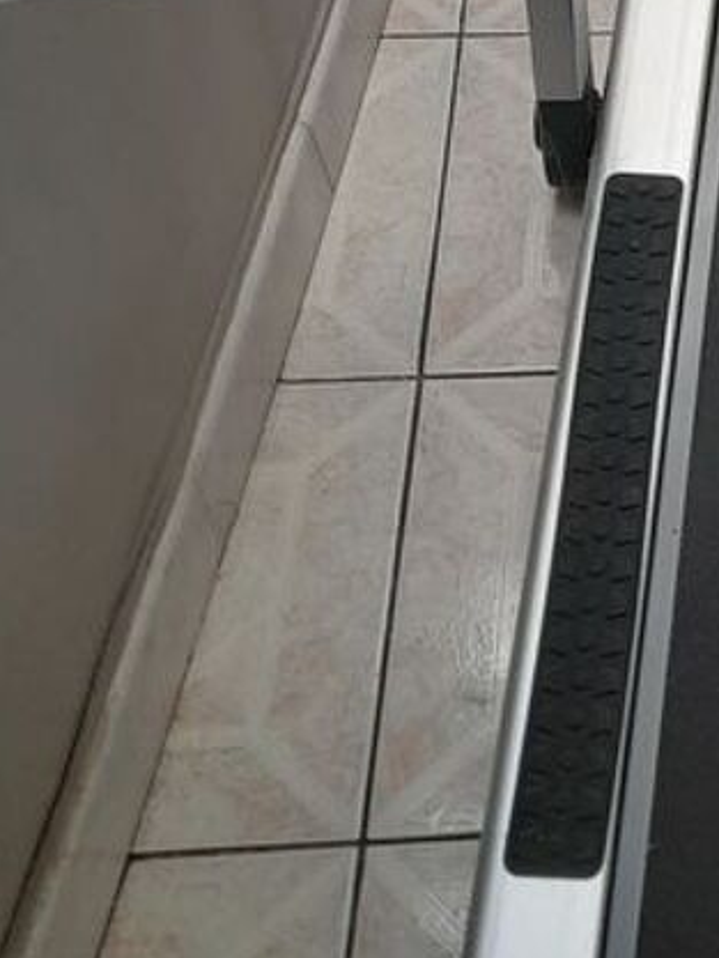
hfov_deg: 17.2
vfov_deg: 23.7
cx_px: 965
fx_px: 2214
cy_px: 72
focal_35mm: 80
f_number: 2
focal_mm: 4.6
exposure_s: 1/50
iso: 100
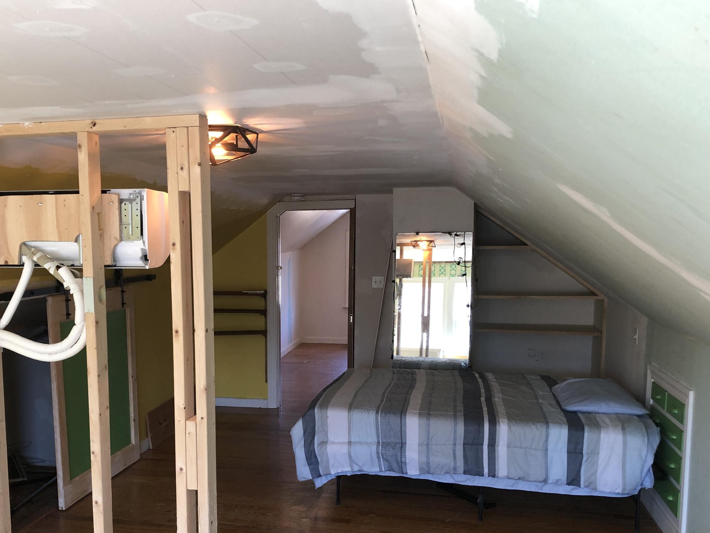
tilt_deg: -7.1
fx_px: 738
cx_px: 270
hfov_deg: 50.9
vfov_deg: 39.4
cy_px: 334
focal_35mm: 36
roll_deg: +0.6
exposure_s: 1/30
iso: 40
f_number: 1.8
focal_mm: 3.99
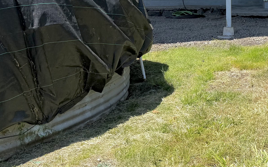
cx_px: 253
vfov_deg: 20.8
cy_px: 12
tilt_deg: -2.8
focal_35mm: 61
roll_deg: +0.7
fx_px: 446
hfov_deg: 31.5
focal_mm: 6.76
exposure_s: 1/2801
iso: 80
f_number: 1.78
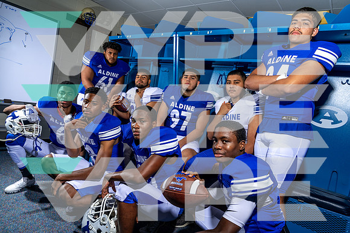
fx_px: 243
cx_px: 175
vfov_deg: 51.3
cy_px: 116
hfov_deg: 71.5
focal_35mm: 25
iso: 100
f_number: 8
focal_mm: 25
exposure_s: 1/125
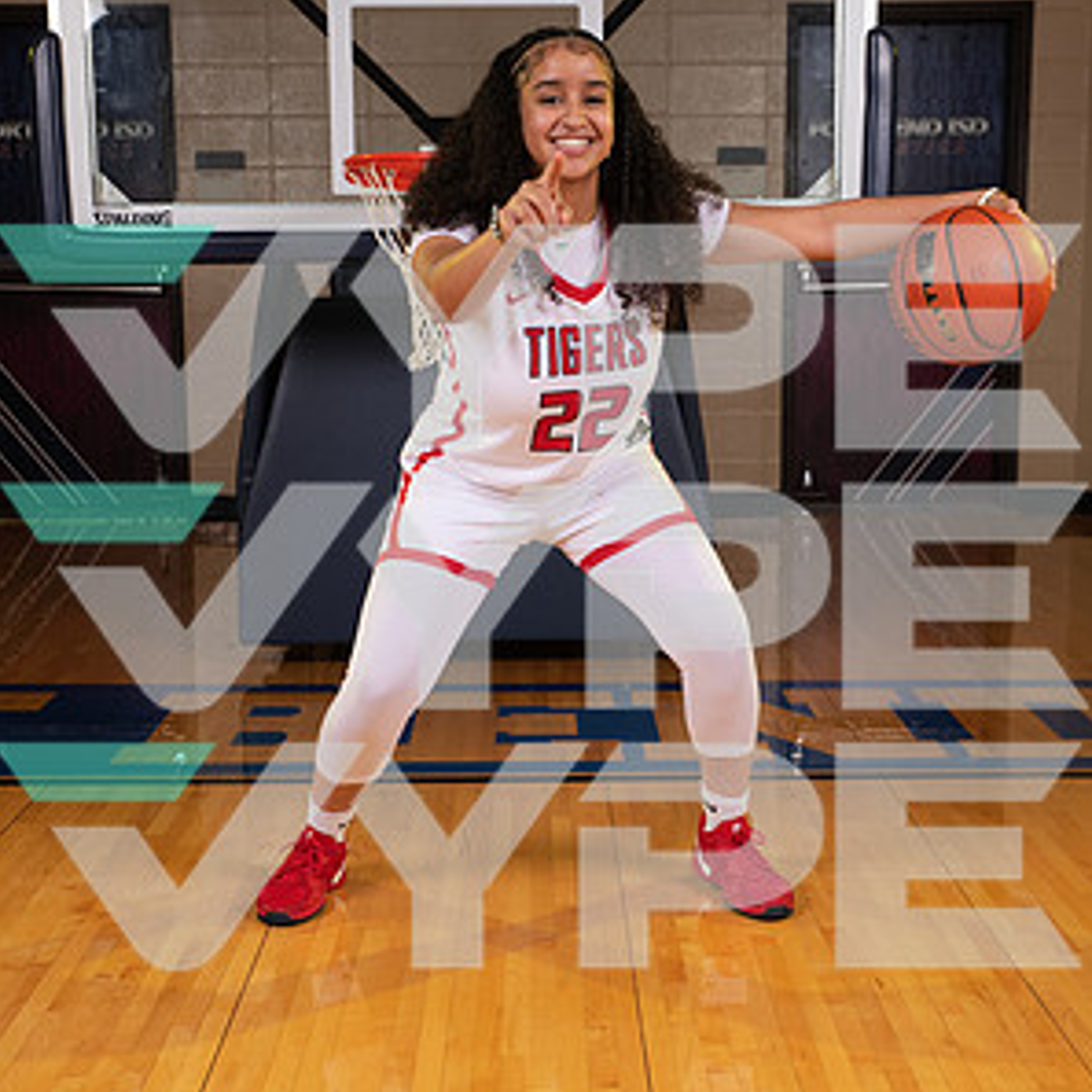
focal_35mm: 54
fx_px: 1927
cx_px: 544
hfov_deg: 31.6
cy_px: 599
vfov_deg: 31.6
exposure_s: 1/320
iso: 320
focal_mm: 42
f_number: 7.1
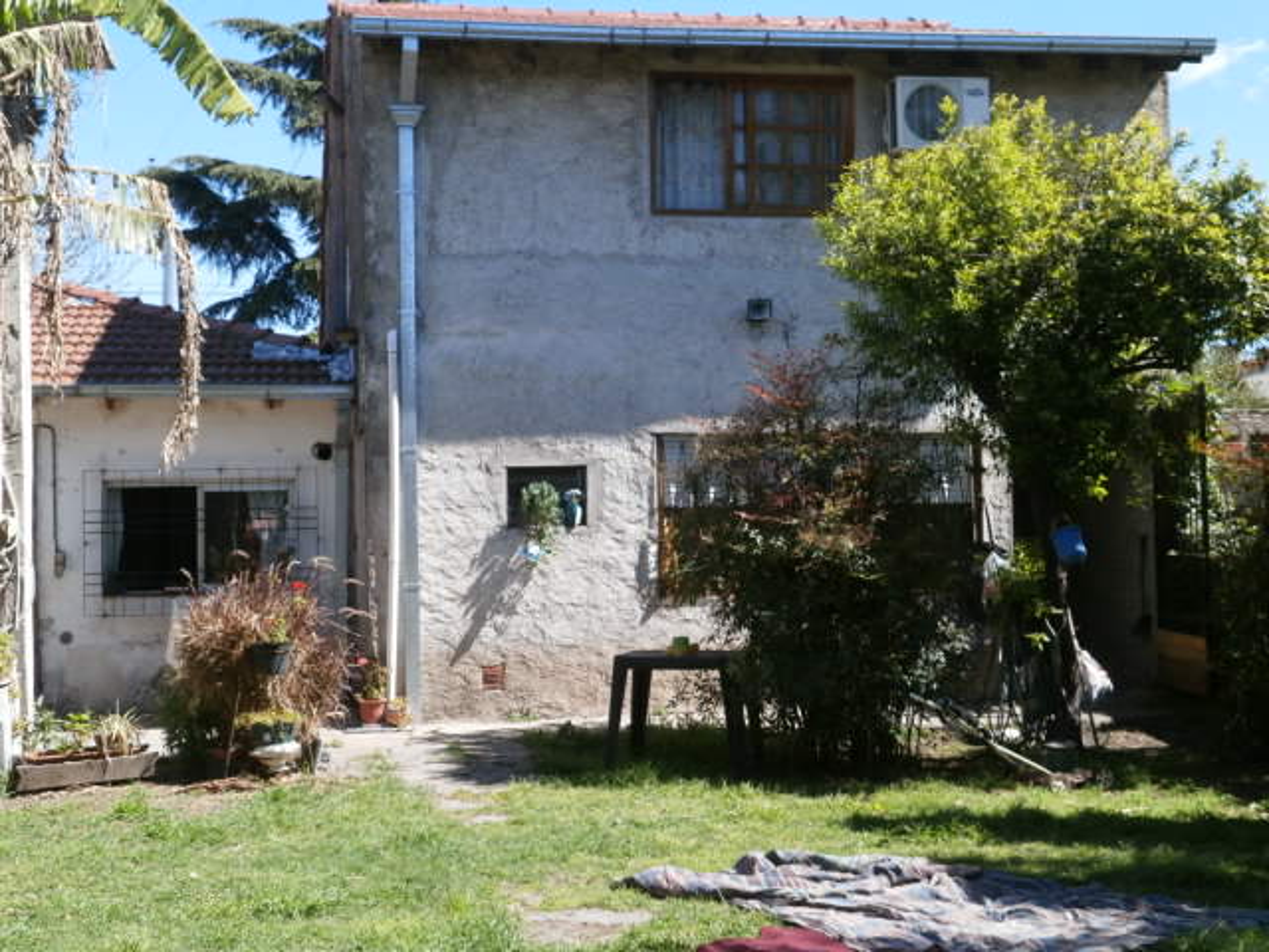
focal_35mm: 47
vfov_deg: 30.9
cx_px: 634
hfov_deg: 40.4
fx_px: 1723
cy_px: 476
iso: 100
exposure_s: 1/400
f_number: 3.4
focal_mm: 8.3
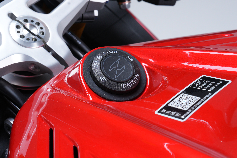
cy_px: 79
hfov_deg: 24.8
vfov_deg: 16.7
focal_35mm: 82
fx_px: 540
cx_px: 118
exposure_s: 1/125
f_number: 13
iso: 100
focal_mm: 55
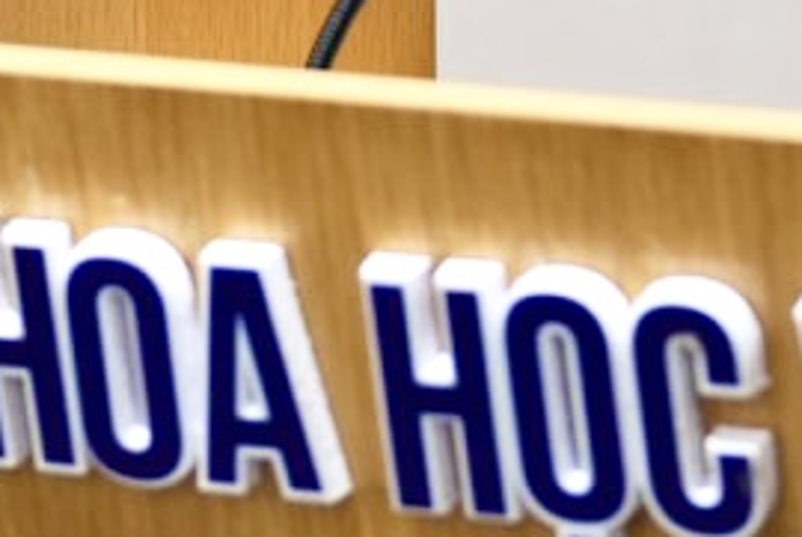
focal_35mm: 245
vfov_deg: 5.5
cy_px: -522
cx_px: 1286
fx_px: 5467
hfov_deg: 8.2
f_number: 2.8
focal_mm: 41
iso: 1000
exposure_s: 1/100
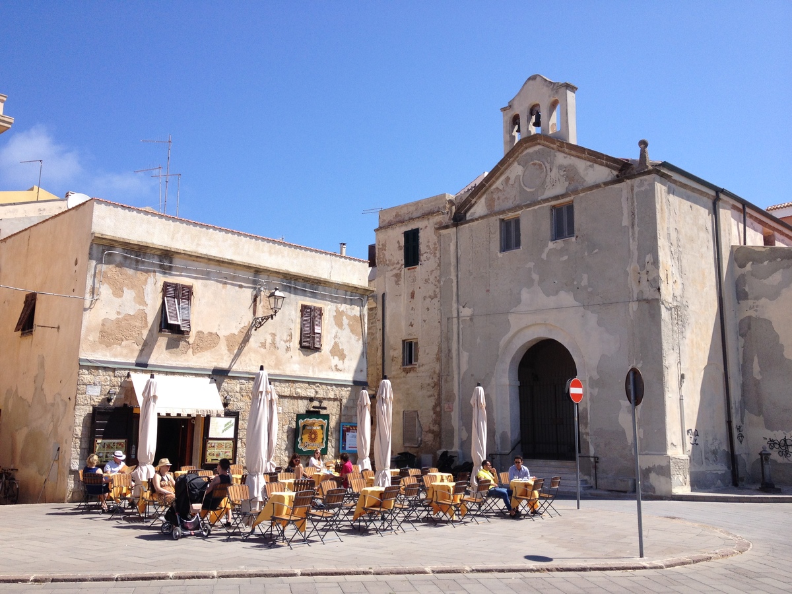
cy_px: 297
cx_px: 396
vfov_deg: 40.7
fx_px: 801
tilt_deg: +7.7
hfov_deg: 52.6
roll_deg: -0.4
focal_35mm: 35
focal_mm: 4.28
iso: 50
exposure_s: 1/1534
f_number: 2.4
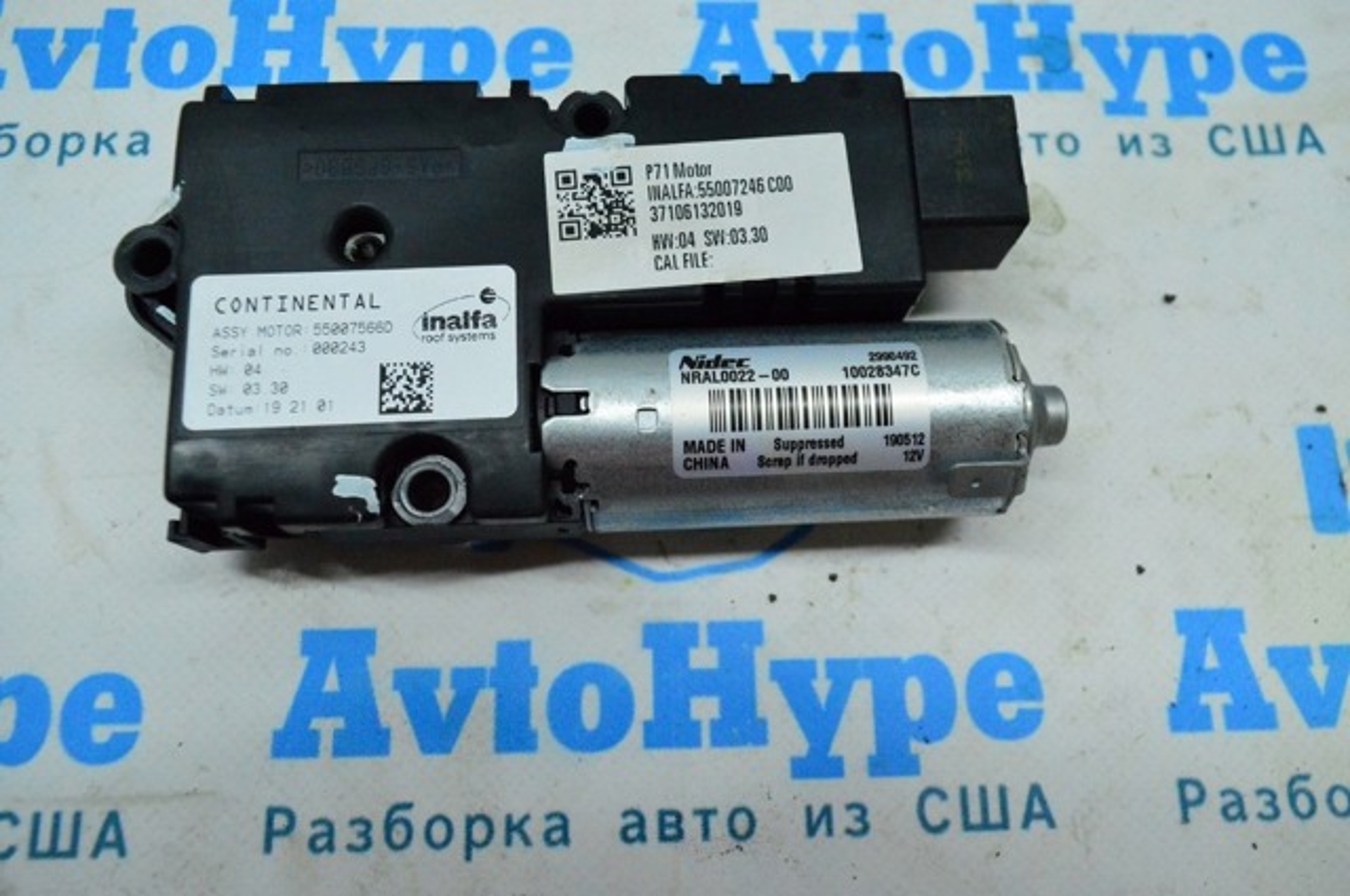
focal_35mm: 30
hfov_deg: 62.0
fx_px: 1124
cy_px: 448
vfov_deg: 43.5
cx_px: 675
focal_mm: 20
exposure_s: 1/640
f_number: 6.3
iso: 6400
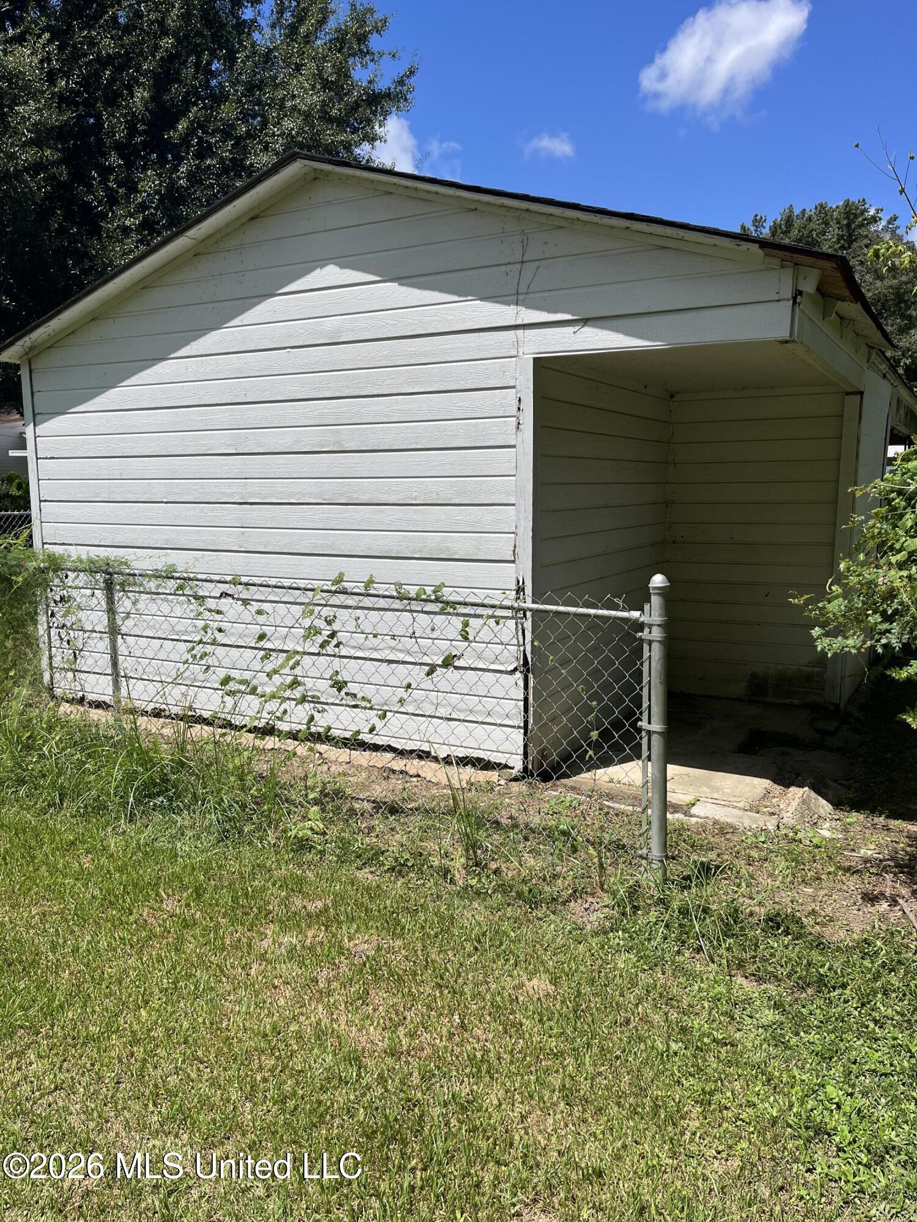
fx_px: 918
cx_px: 458
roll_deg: -0.1
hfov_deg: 53.1
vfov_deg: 67.3
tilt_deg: -4.2
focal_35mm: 26
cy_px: 611
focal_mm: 5.1
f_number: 1.6
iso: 50
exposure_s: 1/4854
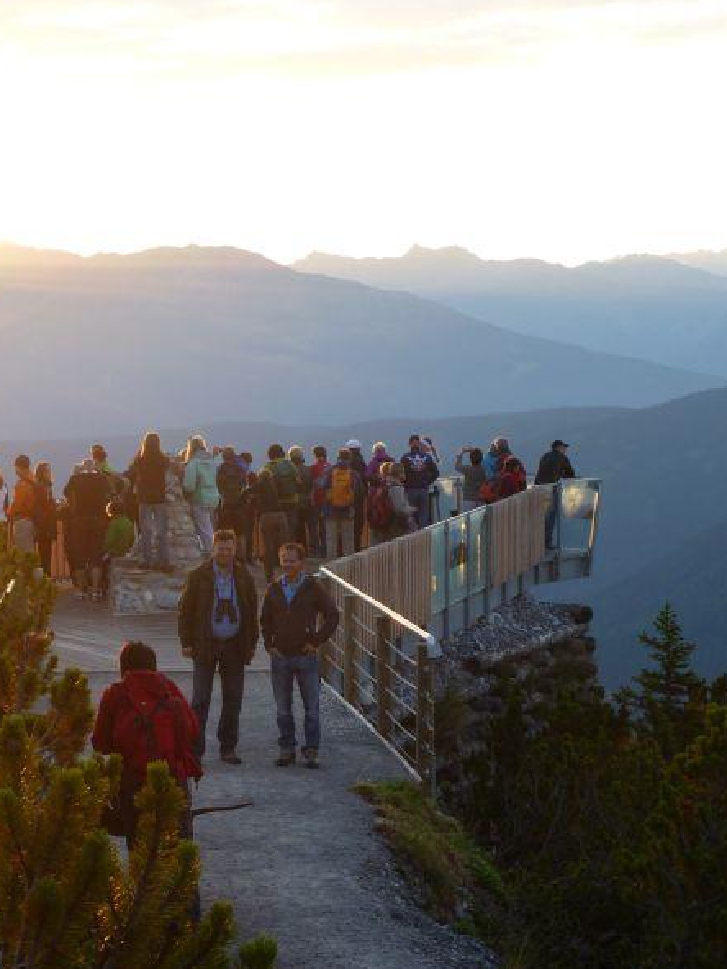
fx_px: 2156
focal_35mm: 77
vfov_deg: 25.3
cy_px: 486
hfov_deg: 18.9
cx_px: 134
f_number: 4
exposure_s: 1/40
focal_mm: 10.2
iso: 80
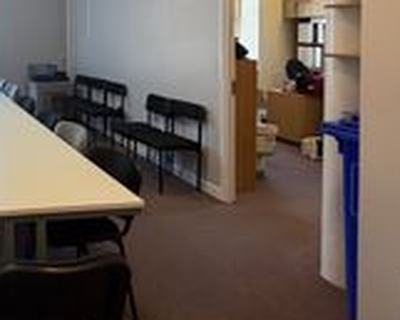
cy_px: 52
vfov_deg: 41.1
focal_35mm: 34
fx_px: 403
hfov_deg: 41.7
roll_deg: +2.9
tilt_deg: -3.5
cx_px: -42
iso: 100
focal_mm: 2.22
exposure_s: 1/100
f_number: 2.2
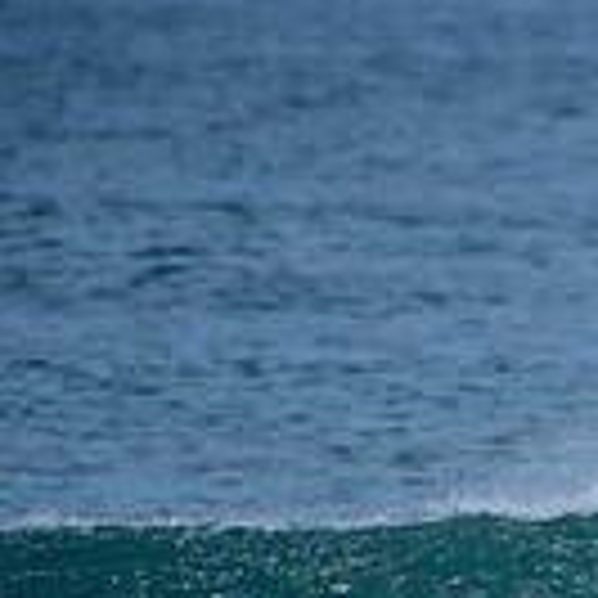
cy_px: 762
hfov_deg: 0.9
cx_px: 1295
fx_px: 36158
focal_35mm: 1850
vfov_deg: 0.9
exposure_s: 1/2500
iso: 250
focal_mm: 500
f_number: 6.3
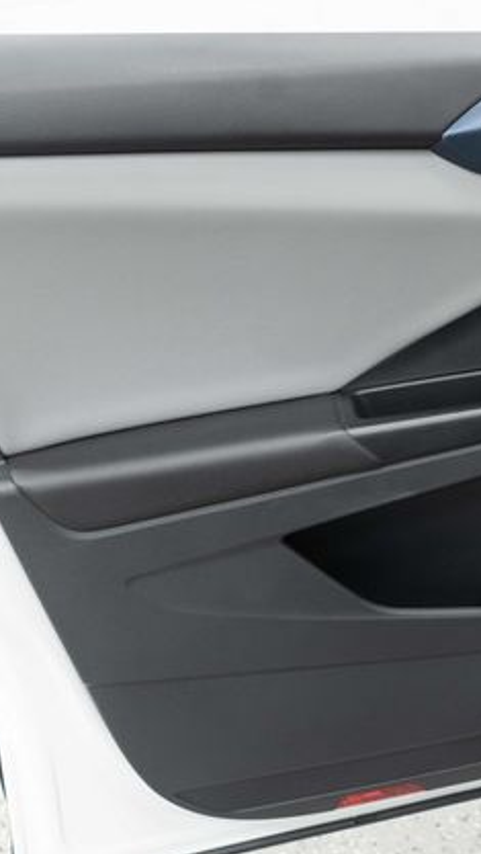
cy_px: 429
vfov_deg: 45.5
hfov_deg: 25.8
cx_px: 426
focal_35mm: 45
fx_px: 1019
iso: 640
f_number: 3.5
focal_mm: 28
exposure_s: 1/40
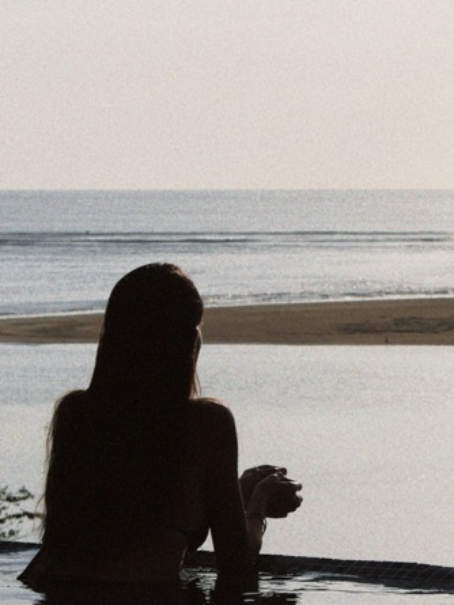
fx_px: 3723
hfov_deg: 7.0
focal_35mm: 213
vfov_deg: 9.3
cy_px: 419
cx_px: 219
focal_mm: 37
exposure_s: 1/4000
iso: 200
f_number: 7.1
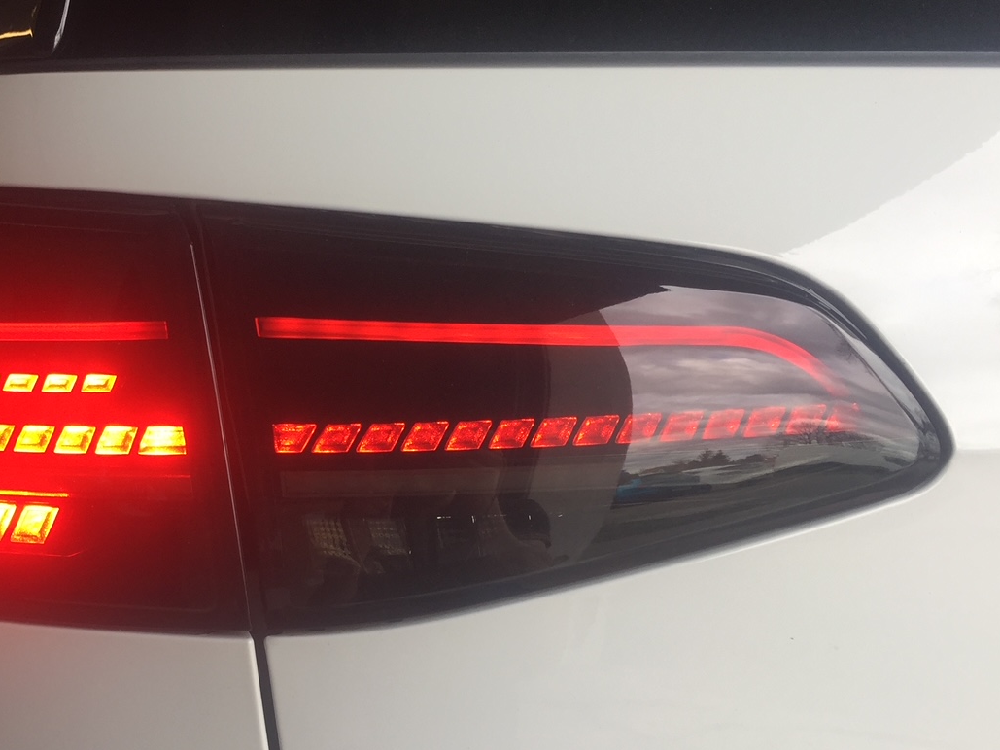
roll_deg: -0.4
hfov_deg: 40.2
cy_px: 416
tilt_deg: -10.9
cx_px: 259
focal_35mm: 46
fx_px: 1329
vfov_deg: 31.5
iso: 32
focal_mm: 4.15
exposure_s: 1/103
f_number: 2.2
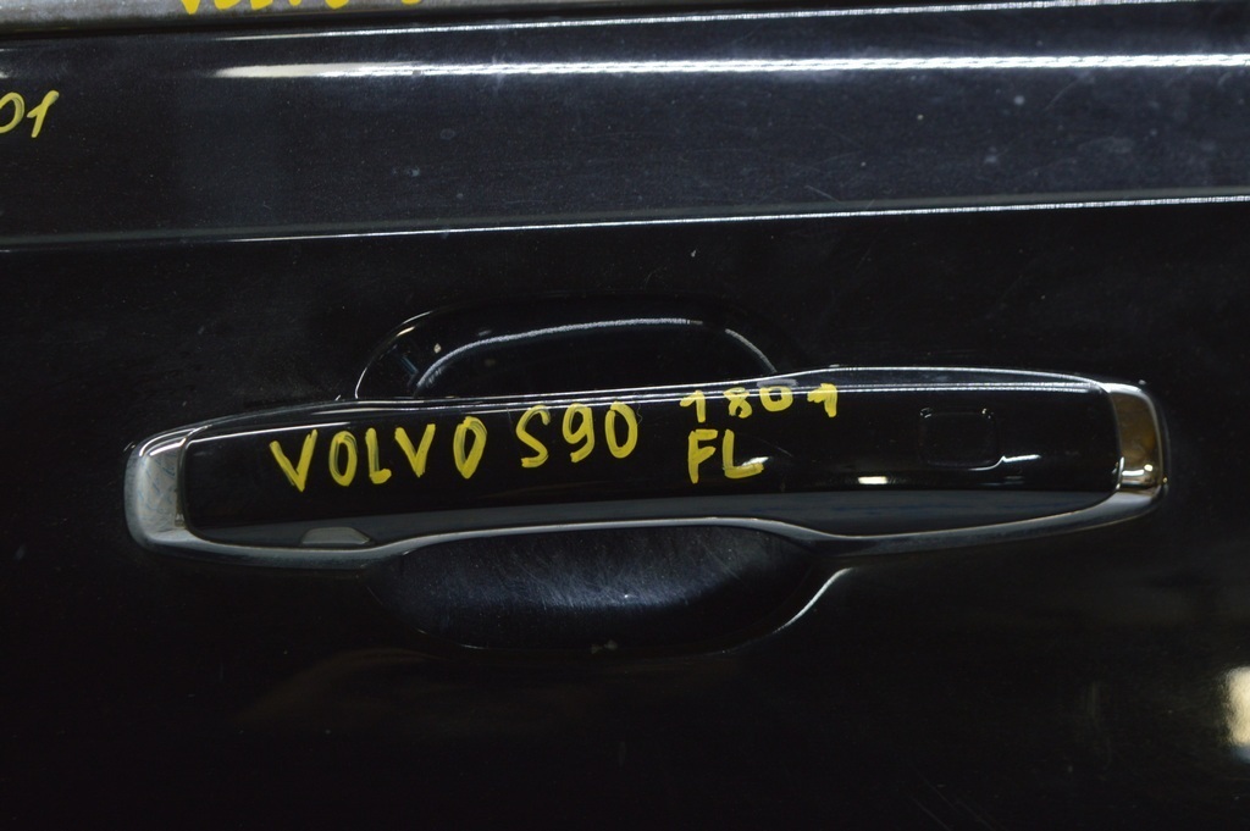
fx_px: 2394
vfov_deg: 19.7
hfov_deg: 29.3
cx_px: 625
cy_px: 416
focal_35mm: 69
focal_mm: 46
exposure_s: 1/40
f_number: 5
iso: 400
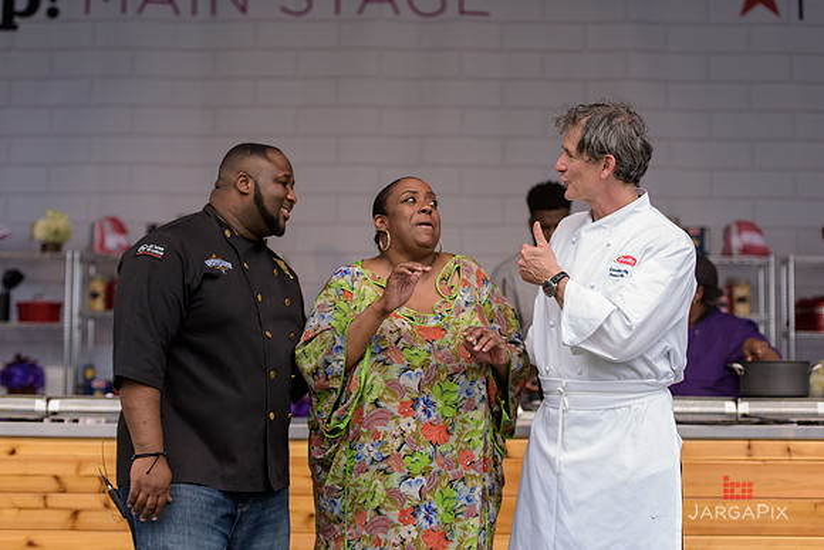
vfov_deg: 16.7
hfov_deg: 24.8
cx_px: 412
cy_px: 275
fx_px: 1877
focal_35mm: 82
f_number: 3.2
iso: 250
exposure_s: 1/800
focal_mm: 82
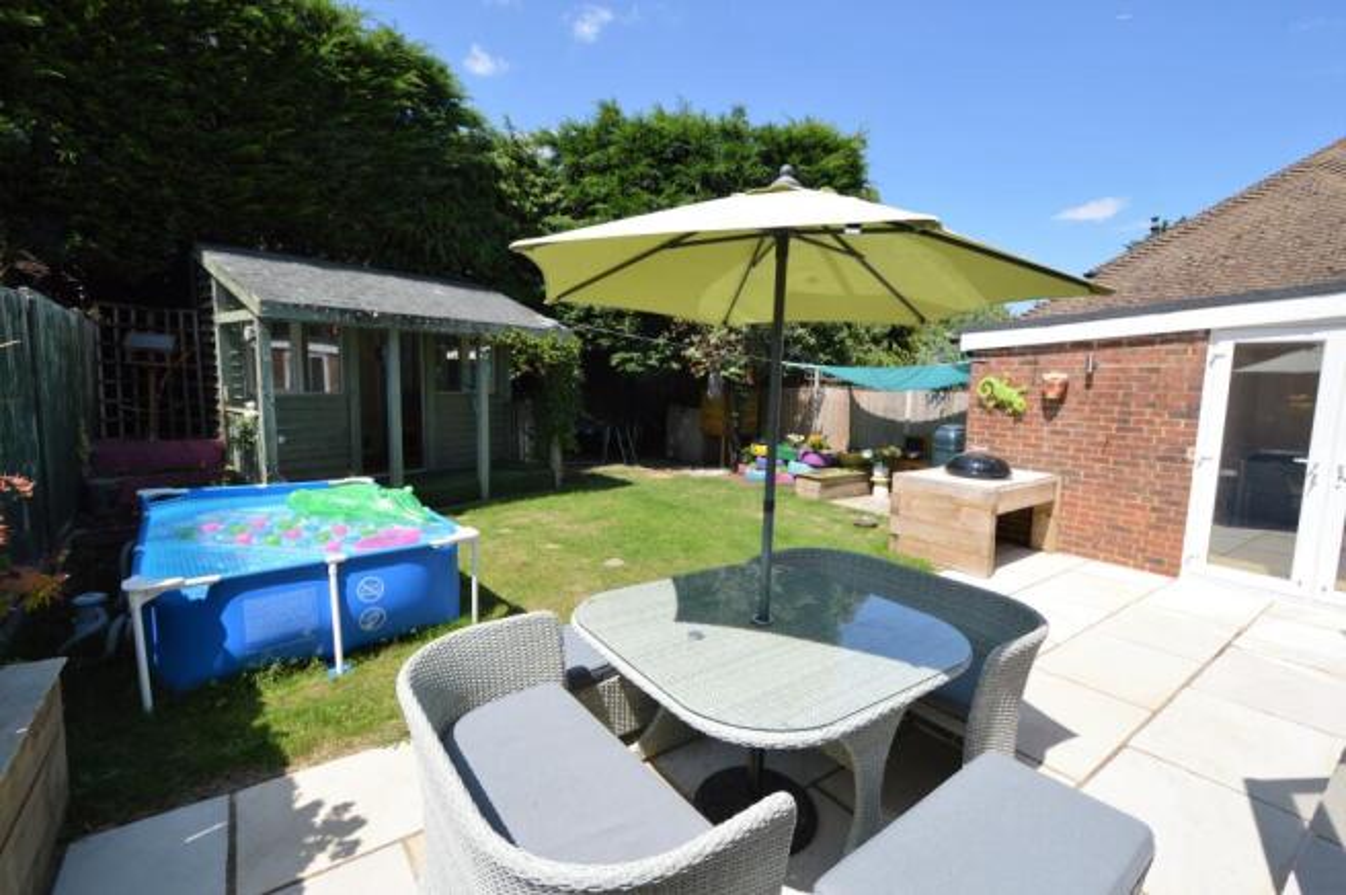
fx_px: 560
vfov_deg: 77.2
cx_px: 673
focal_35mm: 15
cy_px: 448
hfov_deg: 100.4
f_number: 7.1
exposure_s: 1/200
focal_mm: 10
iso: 100
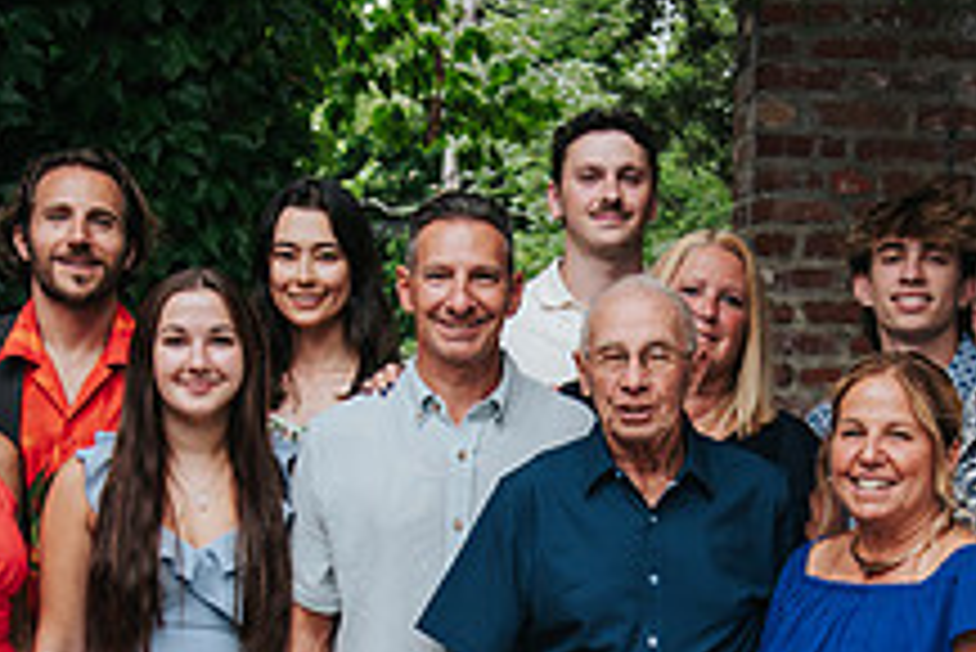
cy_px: 641
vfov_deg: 14.2
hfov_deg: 21.4
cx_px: 528
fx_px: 2577
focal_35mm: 95
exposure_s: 1/60
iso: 800
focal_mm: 34
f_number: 4
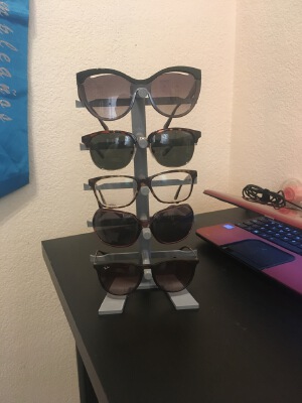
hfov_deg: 48.2
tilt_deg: -15.7
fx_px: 337
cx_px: 151
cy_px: 202
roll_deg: +1.4
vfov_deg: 61.7
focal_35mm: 29
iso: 200
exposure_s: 1/17
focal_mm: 4.15
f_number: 2.2
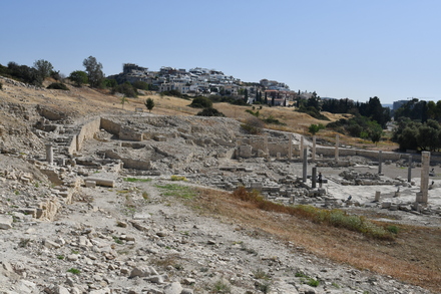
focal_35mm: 36
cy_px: 147
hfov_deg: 53.1
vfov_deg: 36.8
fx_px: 441
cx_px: 220
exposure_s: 1/500
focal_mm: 24
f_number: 11
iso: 200
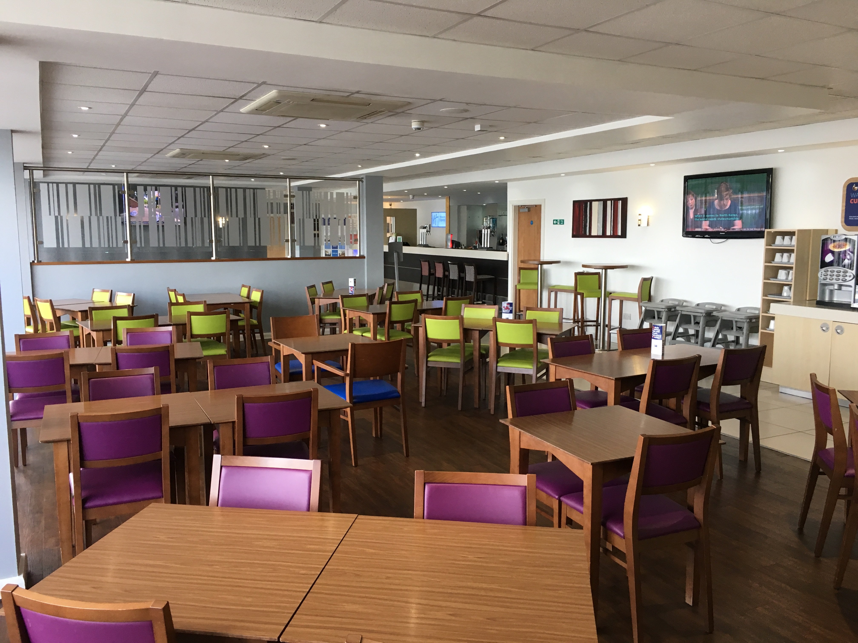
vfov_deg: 48.2
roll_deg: -0.2
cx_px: 429
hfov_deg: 61.7
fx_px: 719
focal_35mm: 29
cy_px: 322
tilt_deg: -6.8
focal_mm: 4.15
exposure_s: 1/33
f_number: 2.2
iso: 50
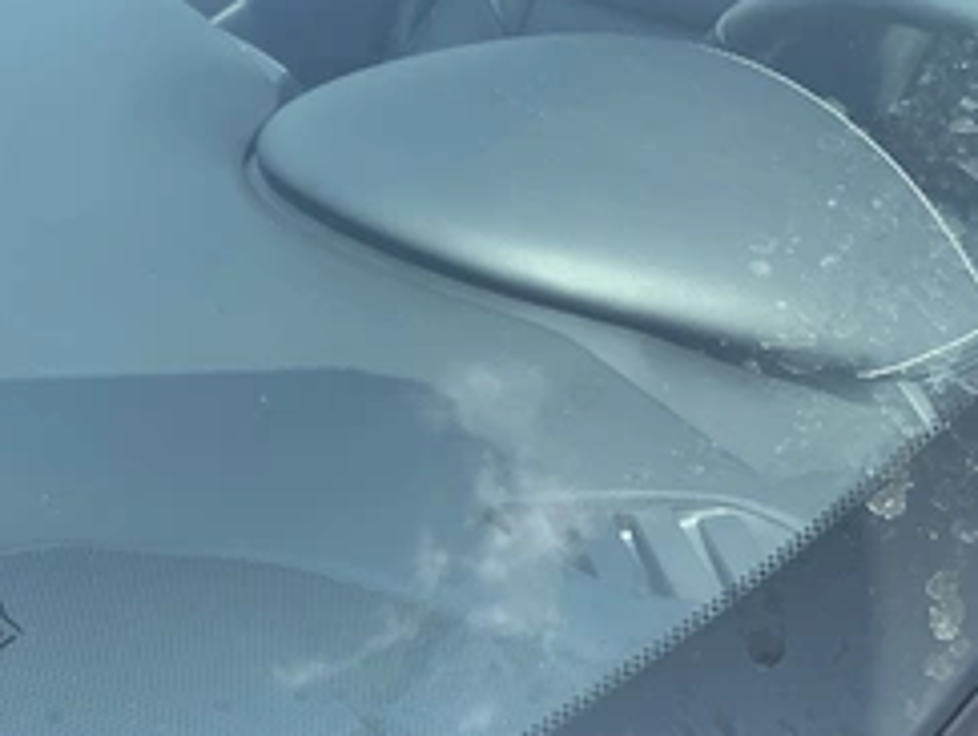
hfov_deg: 39.5
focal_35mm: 46
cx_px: 189
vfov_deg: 31.5
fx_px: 1302
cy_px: 434
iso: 25
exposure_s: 1/514
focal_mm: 3
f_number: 1.8
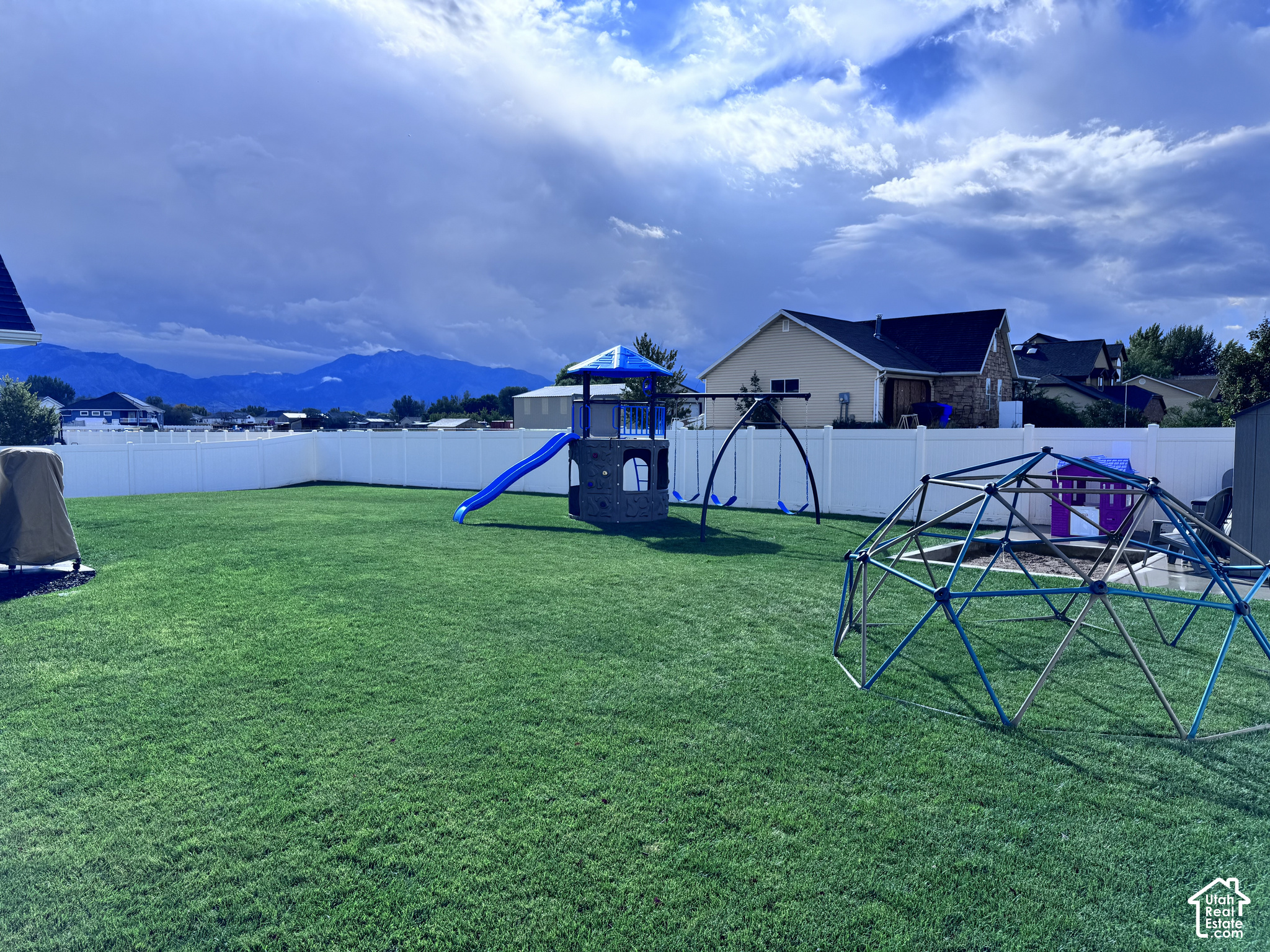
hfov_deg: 71.6
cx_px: 635
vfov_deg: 56.8
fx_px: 881
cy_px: 476
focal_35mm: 24
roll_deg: +0.2
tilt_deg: -4.1
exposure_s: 1/5348
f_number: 1.78
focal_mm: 6.76
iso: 80
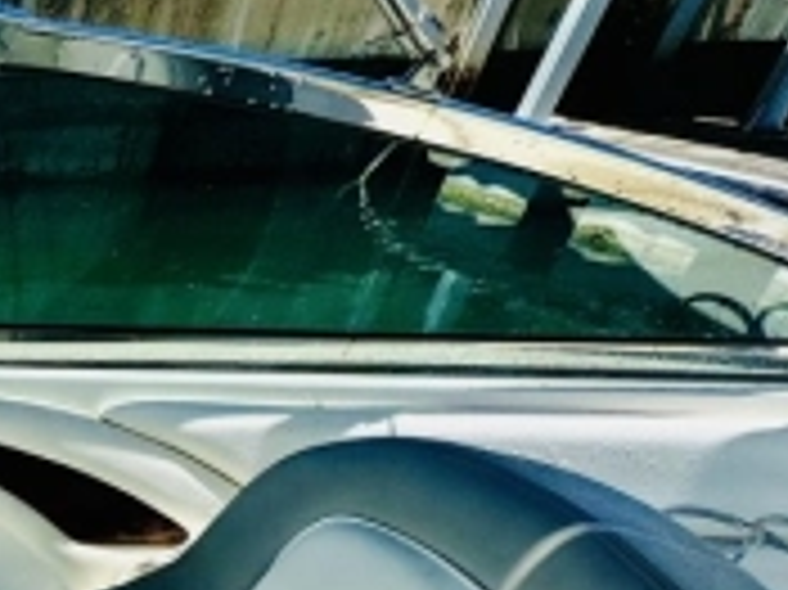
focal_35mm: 44
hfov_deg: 28.4
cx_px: -387
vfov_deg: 25.2
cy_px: 876
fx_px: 1001
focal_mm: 2.22
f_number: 2.2
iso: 50
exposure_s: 1/4630
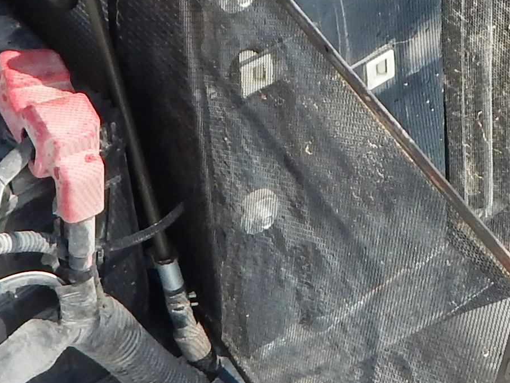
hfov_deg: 17.3
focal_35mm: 112
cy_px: -60
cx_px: 466
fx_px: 1650
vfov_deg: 12.9
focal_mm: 4
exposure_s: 1/500
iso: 125
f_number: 3
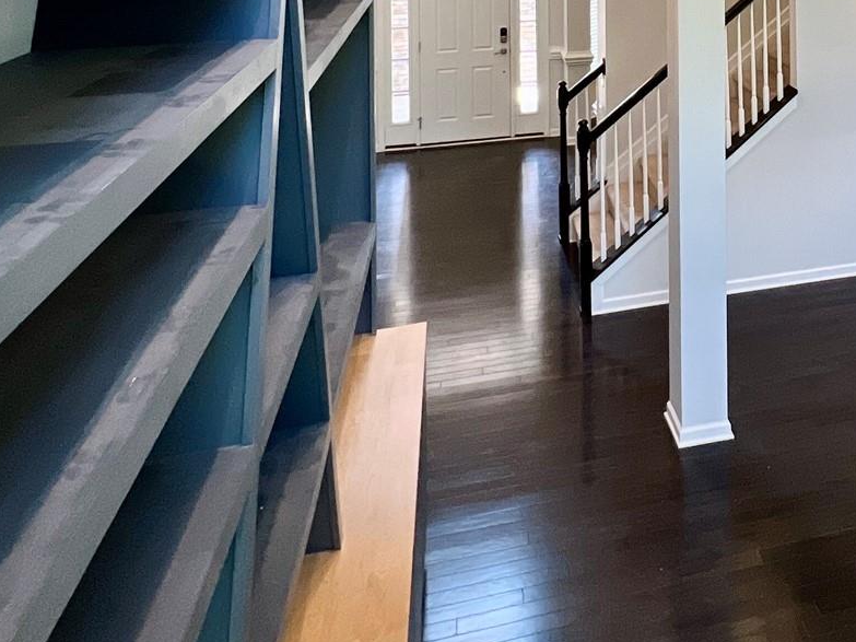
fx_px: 841
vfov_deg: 34.0
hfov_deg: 49.9
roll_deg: +0.4
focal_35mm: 34
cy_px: -122
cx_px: 714
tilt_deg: +0.1
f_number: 1.8
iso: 160
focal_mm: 1.57
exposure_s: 1/120
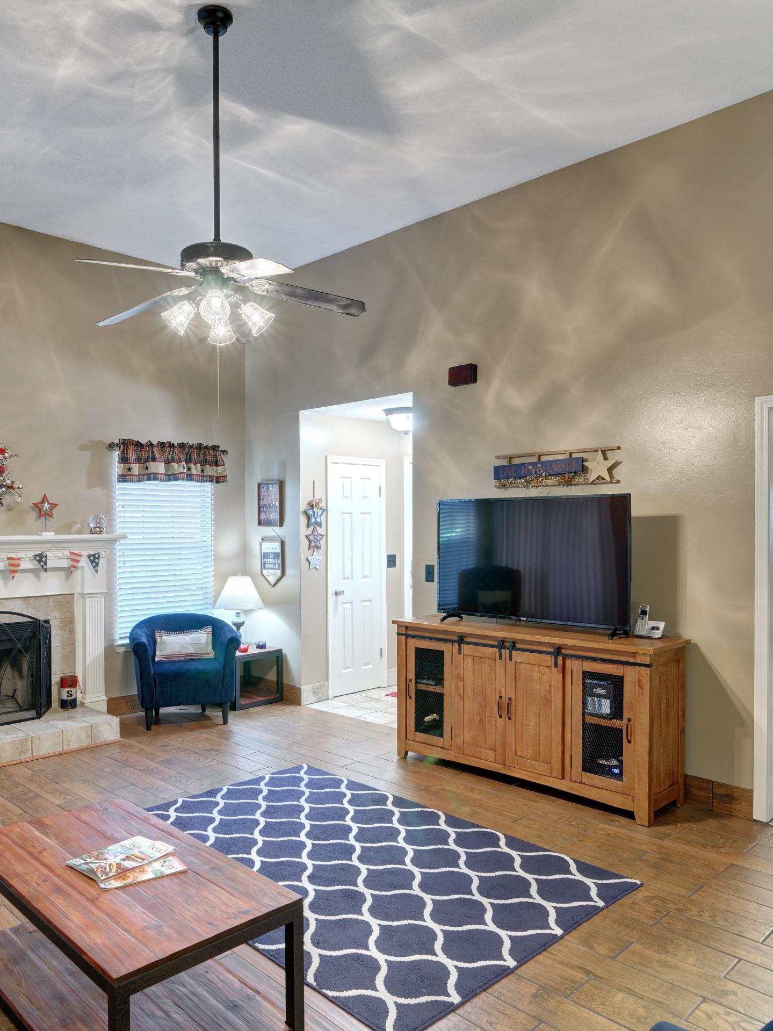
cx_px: 304
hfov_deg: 54.9
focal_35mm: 25
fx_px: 737
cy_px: 531
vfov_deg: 69.9
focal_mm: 11
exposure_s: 1/4
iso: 100
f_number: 6.3
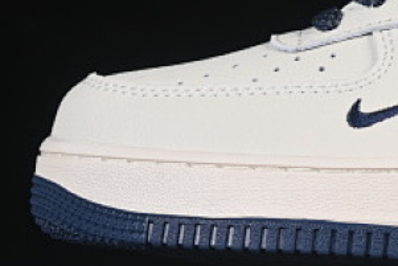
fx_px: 2975
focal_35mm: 269
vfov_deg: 5.1
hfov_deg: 7.6
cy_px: -8
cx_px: 541
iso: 160
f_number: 8
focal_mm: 50
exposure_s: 1/80
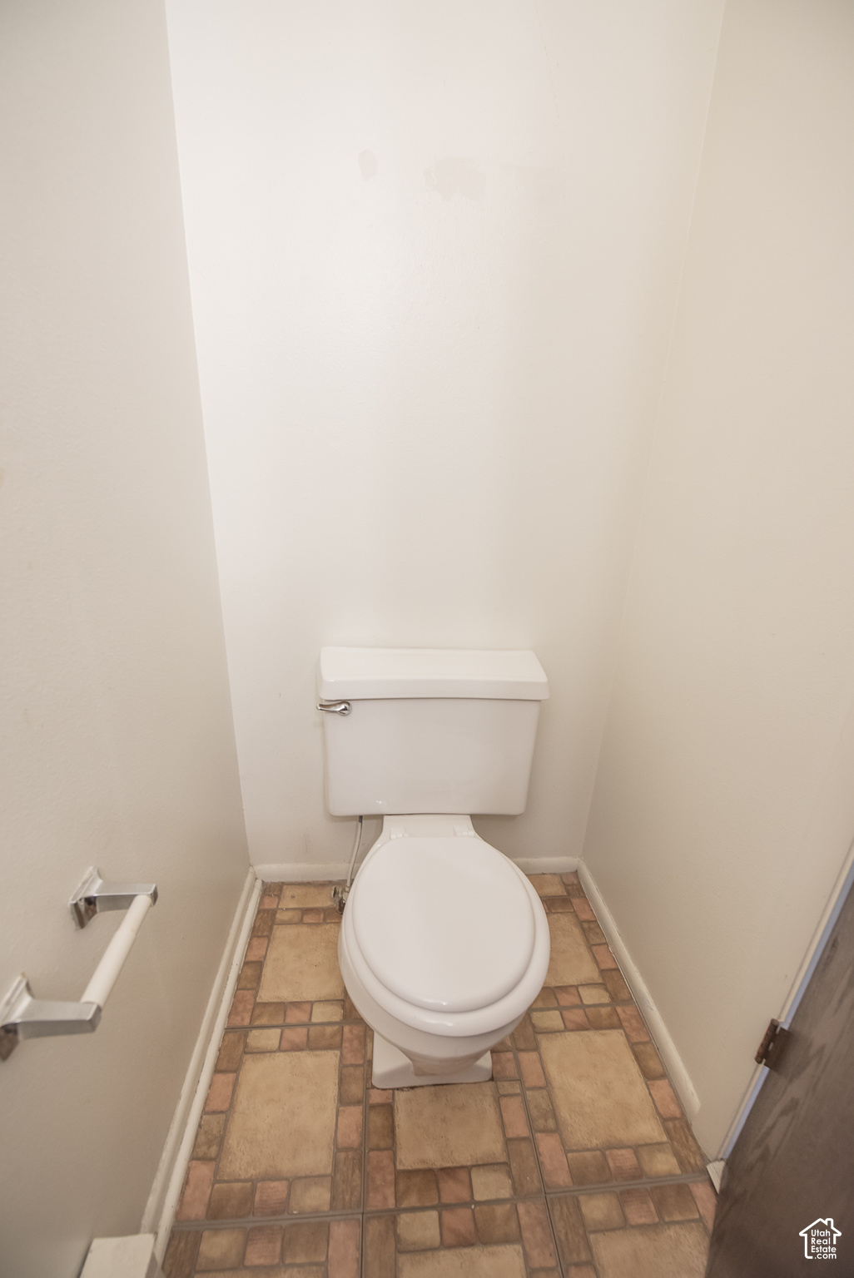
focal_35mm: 14
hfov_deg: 81.3
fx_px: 497
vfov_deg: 104.2
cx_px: 427
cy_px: 639
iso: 1000
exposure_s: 1/50
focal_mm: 14
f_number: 3.5
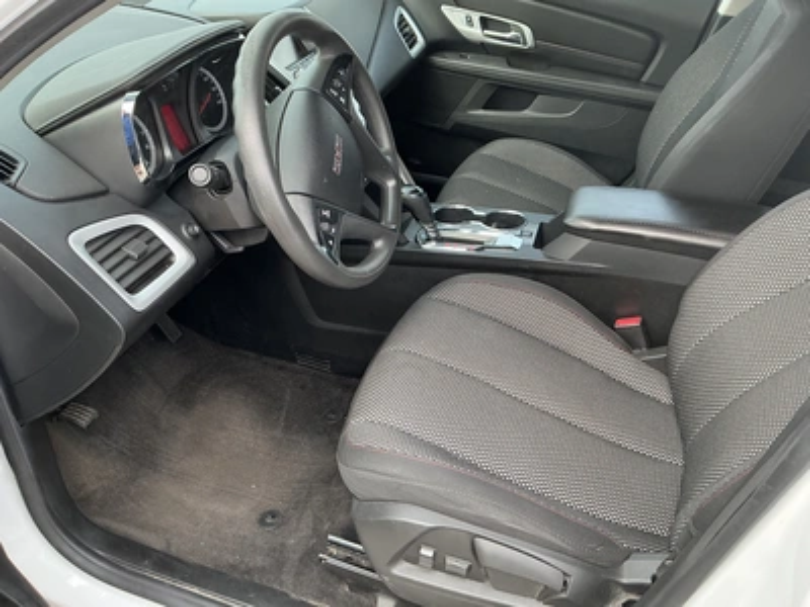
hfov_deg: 63.4
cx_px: 405
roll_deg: -8.0
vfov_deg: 49.7
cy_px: 304
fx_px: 655
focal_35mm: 28
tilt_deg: -36.6
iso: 32
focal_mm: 3
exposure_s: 1/167
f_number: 1.8
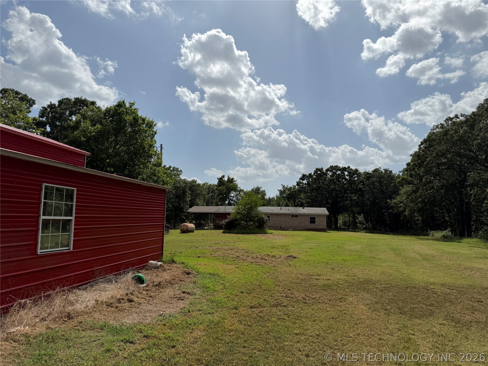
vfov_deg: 56.8
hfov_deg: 71.6
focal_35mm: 24
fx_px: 338
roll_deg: -2.2
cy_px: 183
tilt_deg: +7.0
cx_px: 244
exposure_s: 1/14286
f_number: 1.78
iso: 80
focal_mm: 6.76
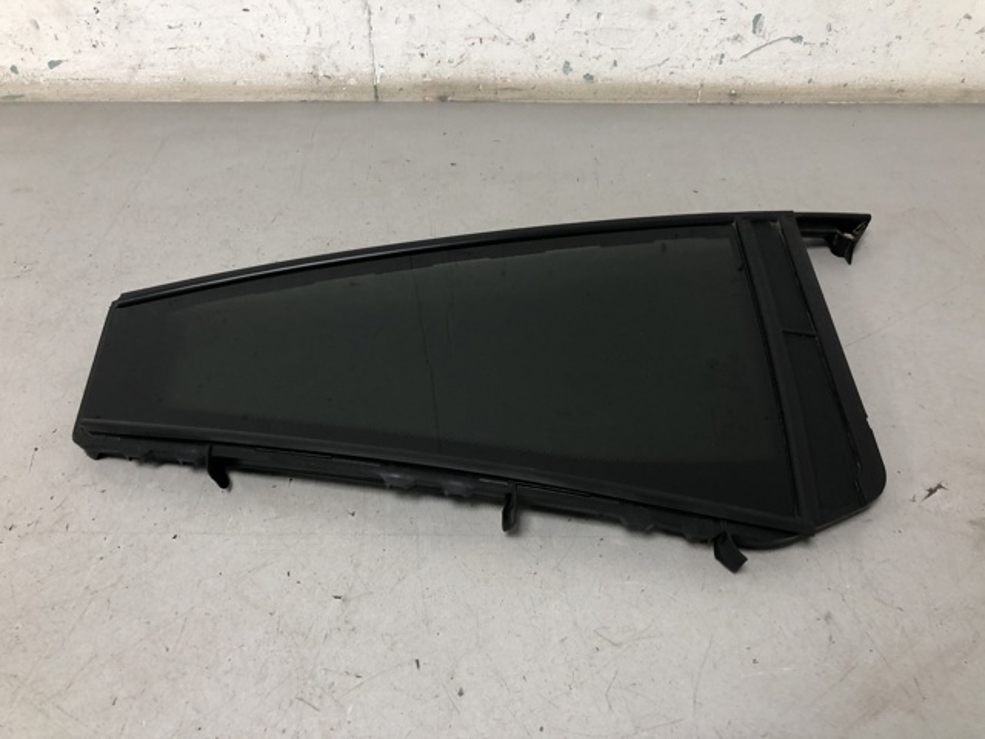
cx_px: 492
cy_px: 370
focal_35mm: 28
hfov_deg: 63.4
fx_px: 797
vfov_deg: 49.7
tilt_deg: -43.9
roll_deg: +1.5
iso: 40
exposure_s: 1/25
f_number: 1.8
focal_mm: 4
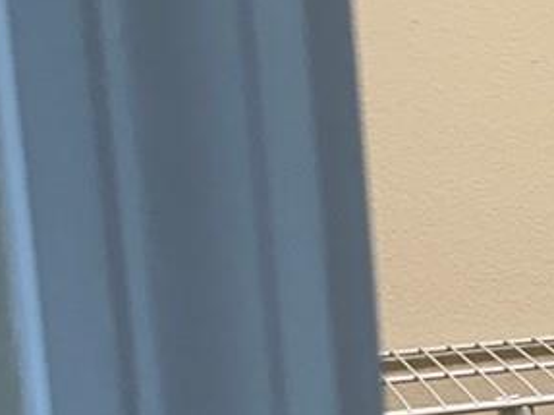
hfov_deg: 11.2
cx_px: 1488
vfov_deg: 11.0
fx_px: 2144
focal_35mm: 134
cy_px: 347
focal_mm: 6.86
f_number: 1.78
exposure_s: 1/120
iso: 100
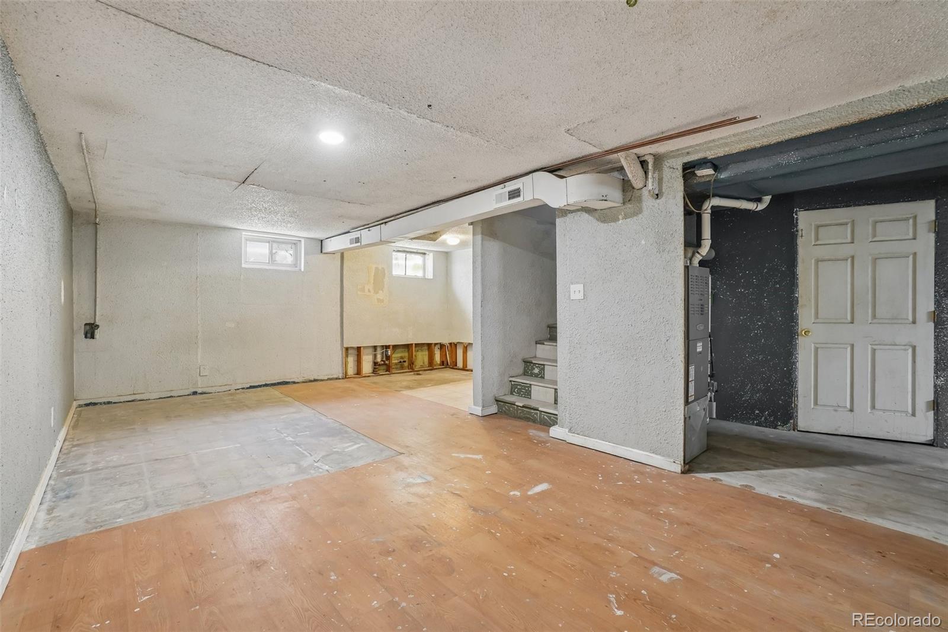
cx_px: 474
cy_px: 316
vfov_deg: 77.3
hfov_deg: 100.4
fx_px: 395
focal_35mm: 15
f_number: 8
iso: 400
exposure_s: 1/3.33
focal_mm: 10
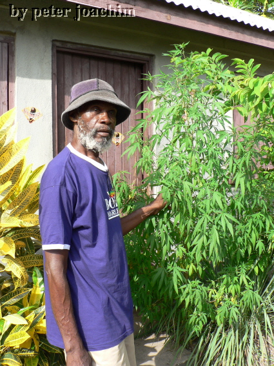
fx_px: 370
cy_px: 183
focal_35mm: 35
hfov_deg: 40.7
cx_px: 137
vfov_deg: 52.6
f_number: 4
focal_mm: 6
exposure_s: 1/125
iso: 64
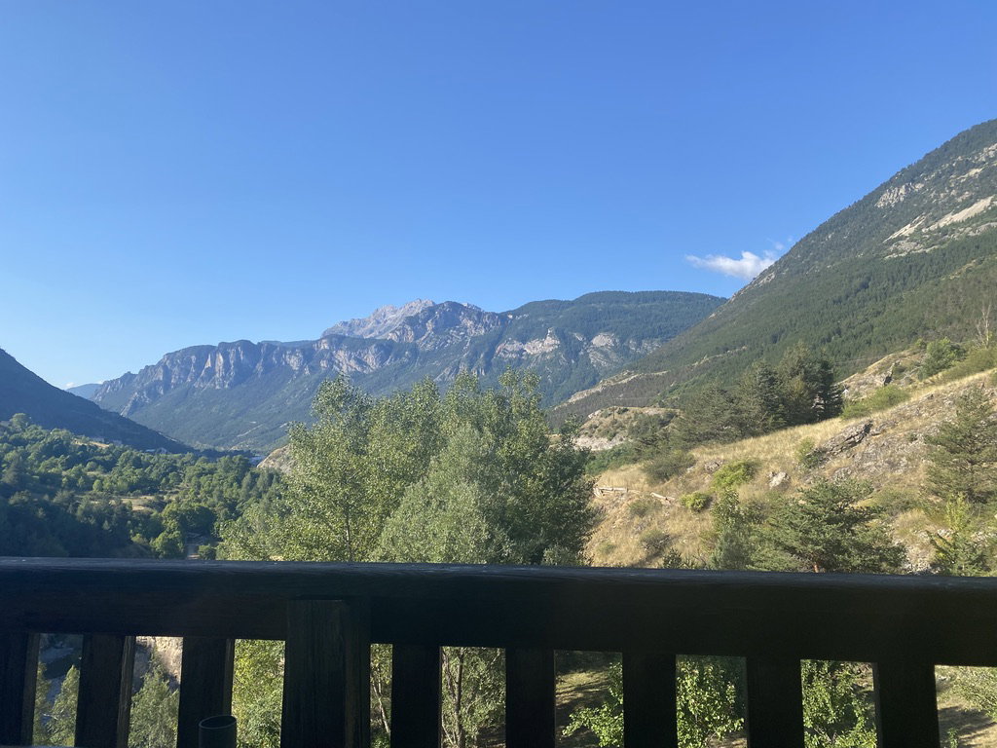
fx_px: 749
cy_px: 374
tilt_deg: +3.6
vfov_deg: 53.1
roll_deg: +0.0
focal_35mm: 26
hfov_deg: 67.3
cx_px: 498
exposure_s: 1/2222
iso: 32
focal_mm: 4.25
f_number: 1.8
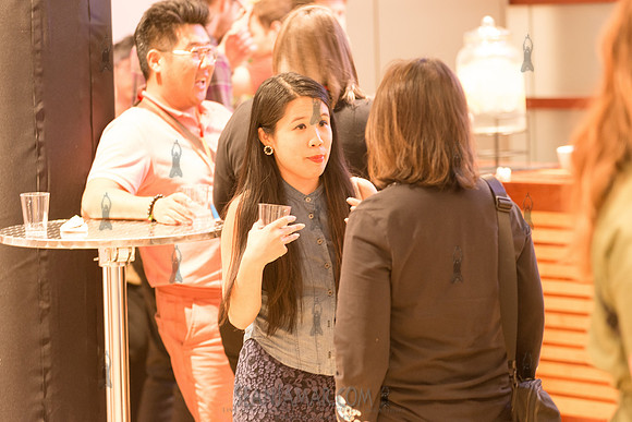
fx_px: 2370
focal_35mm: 135
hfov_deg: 15.2
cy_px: 211
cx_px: 316
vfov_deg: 10.2
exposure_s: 1/30
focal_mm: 135
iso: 2500
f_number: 4
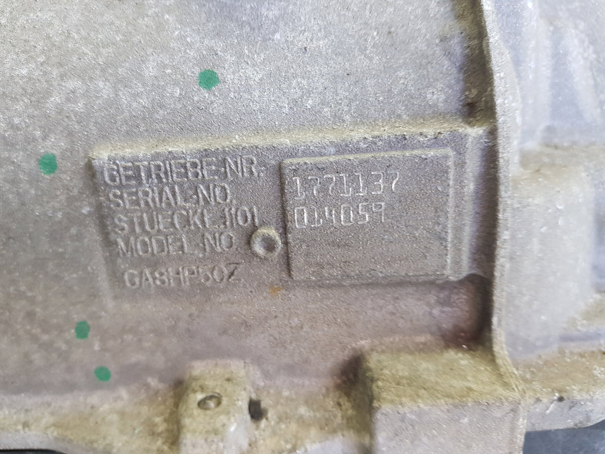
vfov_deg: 53.1
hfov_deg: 67.3
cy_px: 227
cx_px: 302
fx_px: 454
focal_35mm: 26
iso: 80
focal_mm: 4.2
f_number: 1.7
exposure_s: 1/50
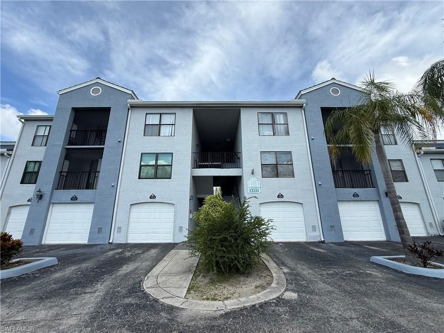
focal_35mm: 14
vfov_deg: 85.7
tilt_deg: +15.7
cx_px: 222
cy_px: 166
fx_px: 180
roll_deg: +0.1
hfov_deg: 102.1
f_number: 2.2
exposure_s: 1/1698
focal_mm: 2.22
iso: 50
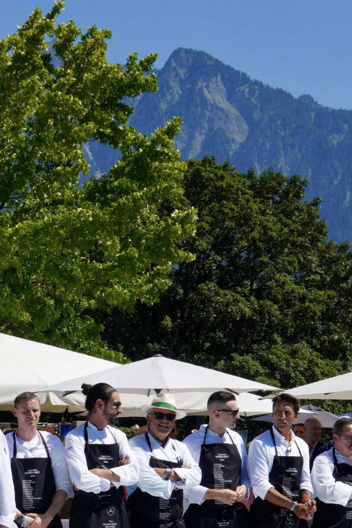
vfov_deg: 18.8
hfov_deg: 12.7
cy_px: 395
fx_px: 1584
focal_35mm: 108
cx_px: 102
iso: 1000
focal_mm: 34
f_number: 9
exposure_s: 1/3200
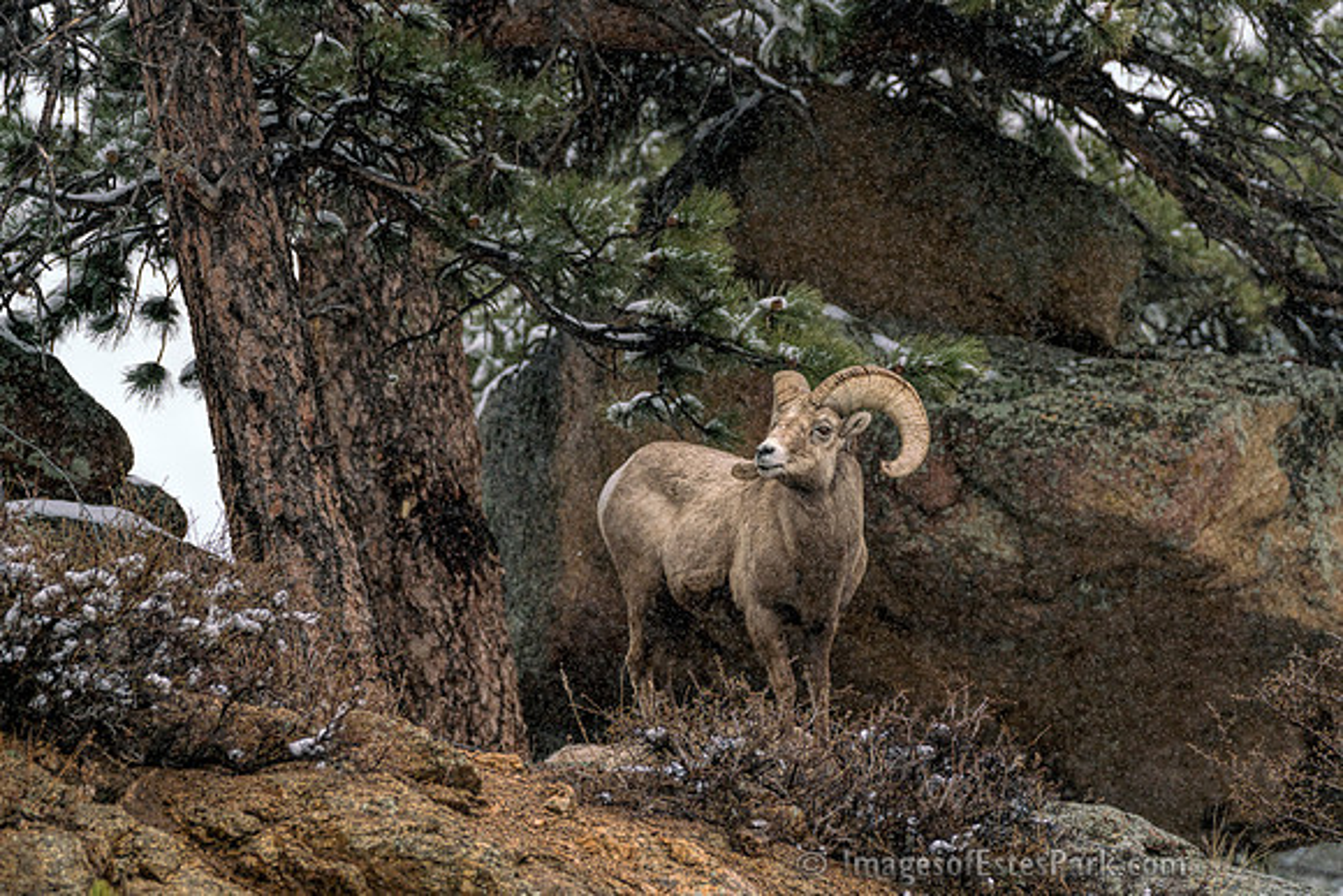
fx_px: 8582
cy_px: 448
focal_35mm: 230
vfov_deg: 6.0
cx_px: 672
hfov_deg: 8.9
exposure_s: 1/1600
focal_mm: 230
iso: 400
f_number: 5.6
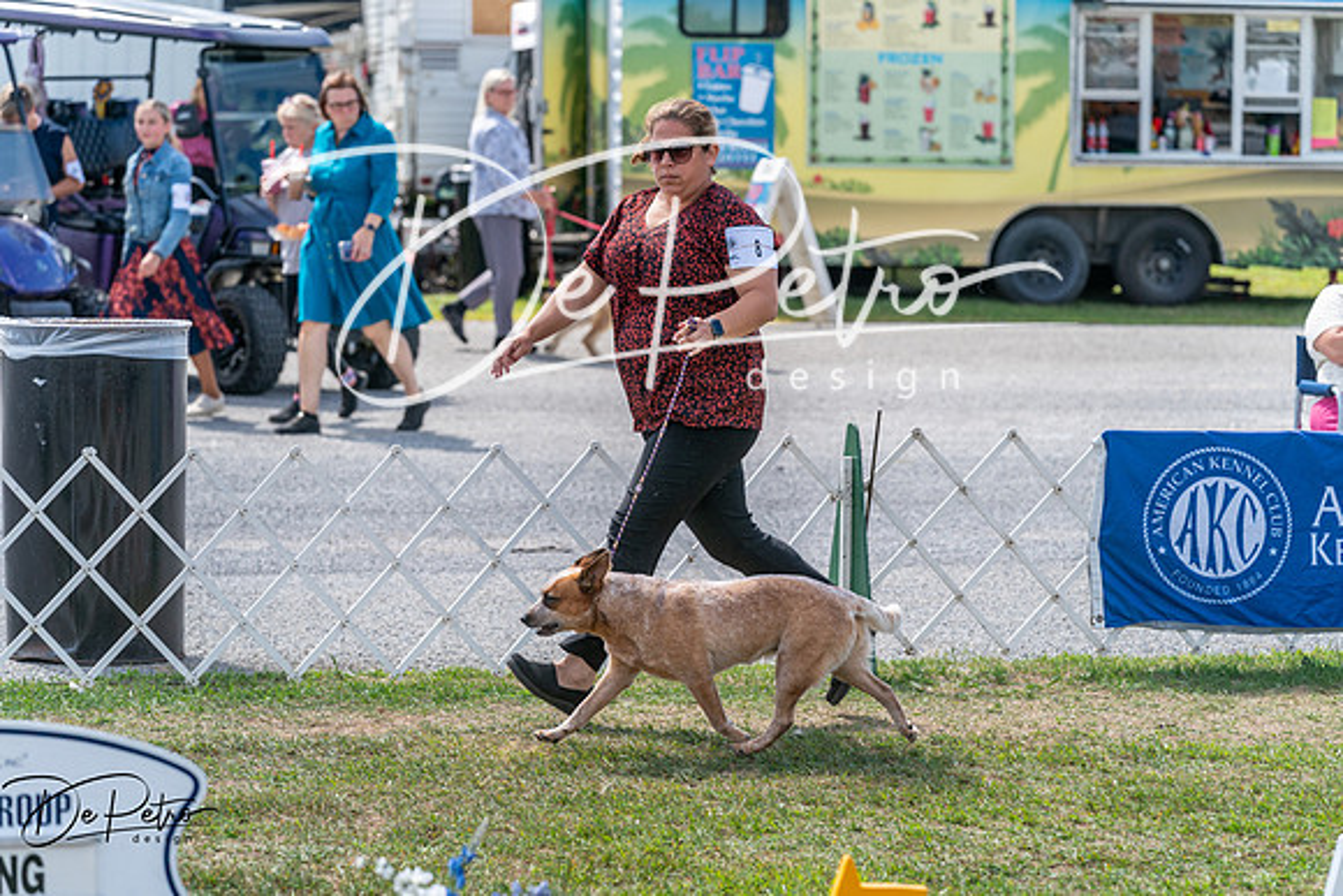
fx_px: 5373
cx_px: 672
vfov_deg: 9.5
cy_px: 448
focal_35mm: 144
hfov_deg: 14.2
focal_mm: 144
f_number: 5
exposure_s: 1/2000
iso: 640
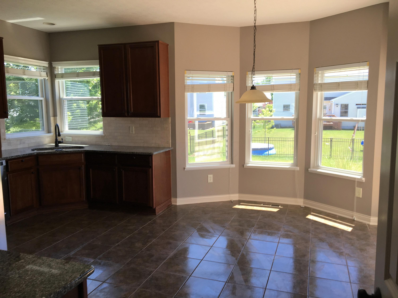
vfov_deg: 48.2
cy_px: 149
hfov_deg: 61.7
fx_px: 333
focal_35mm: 29
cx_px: 199
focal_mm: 4.15
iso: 25
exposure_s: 1/123
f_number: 2.2
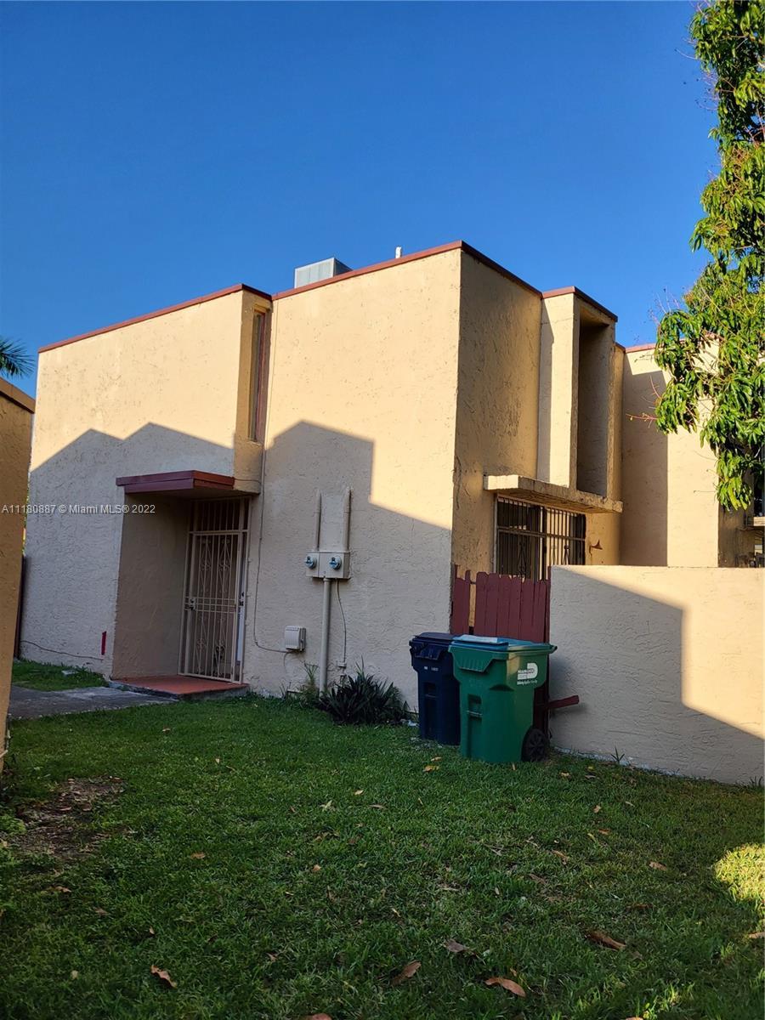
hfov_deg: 53.1
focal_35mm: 26
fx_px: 766
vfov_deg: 67.3
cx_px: 382
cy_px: 510
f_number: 1.8
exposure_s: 1/1628
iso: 40
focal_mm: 5.4
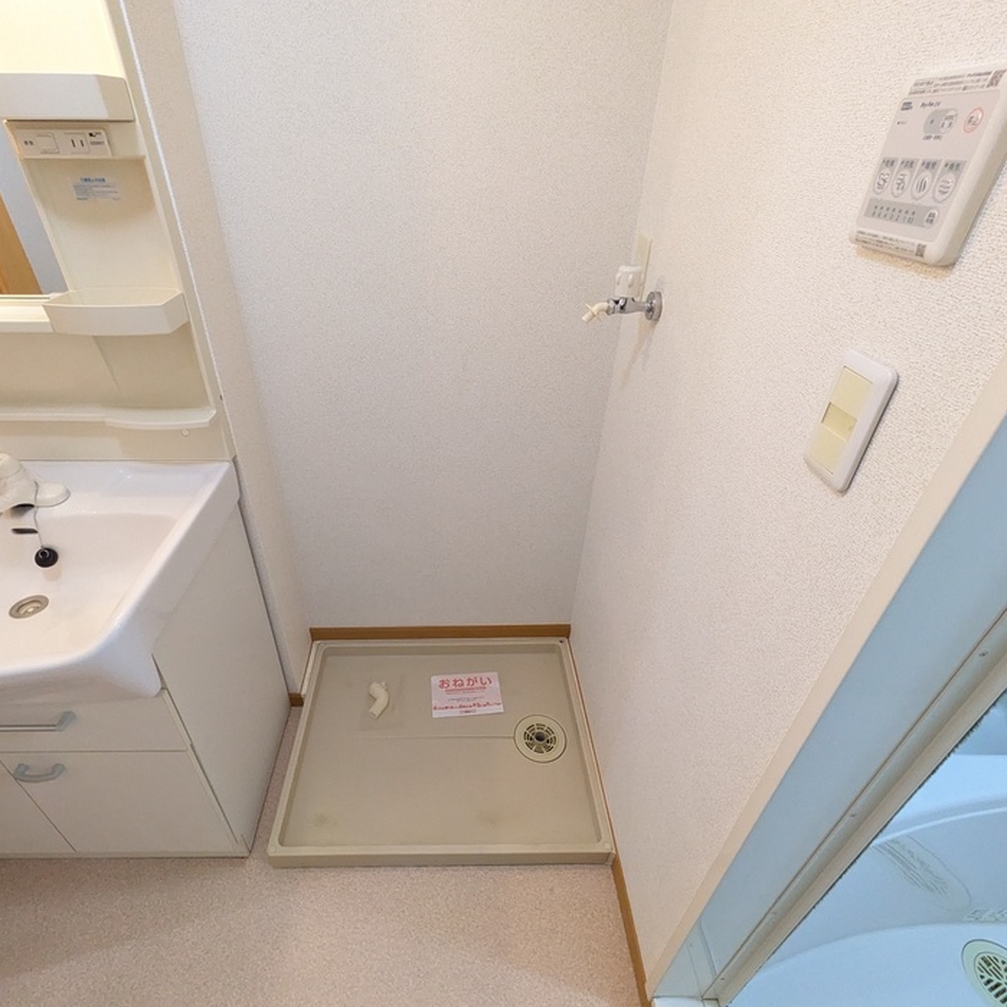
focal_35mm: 17
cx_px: 455
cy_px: 511
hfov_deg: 83.7
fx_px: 560
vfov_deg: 84.0
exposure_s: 1/60
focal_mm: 1.83
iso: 814
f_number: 2.2
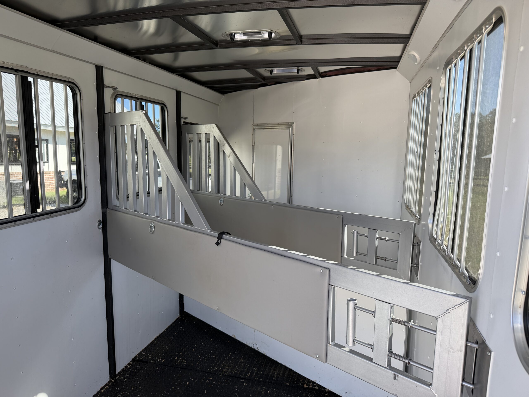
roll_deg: -1.9
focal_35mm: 24
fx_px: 367
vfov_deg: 56.8
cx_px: 264
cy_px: 198
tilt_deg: -6.2
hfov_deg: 71.6
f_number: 1.78
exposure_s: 1/438
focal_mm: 6.76
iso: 100
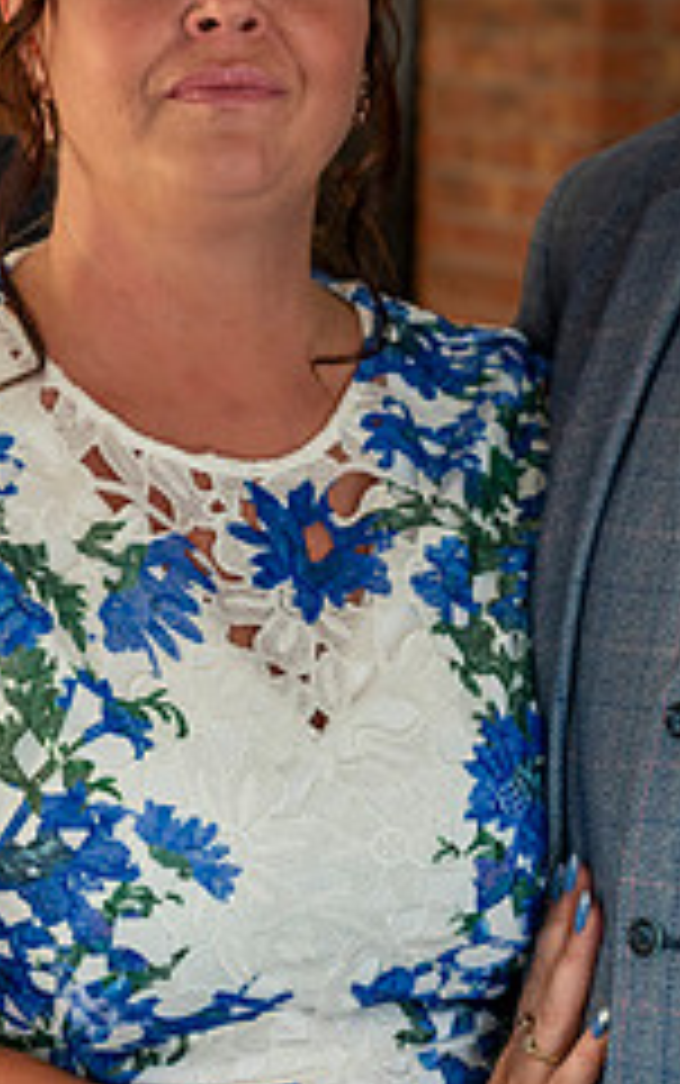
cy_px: 286
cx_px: 482
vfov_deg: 15.4
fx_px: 3996
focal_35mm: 135
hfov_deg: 9.7
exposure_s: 1/160
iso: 1600
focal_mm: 55
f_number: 4.5
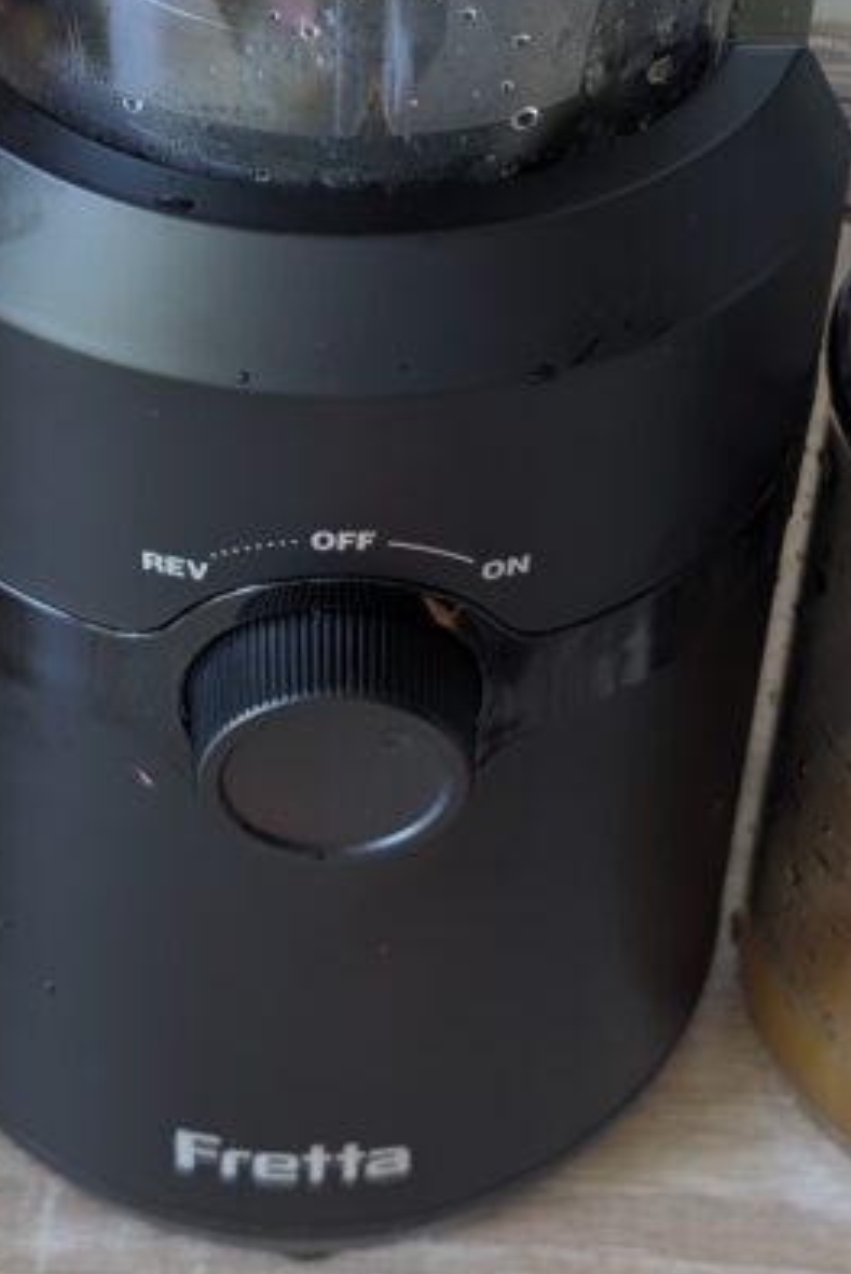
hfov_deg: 20.9
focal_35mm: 65
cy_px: 270
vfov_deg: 30.3
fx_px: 2303
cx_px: 392
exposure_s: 1/33.9
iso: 183
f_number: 1.68
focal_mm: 6.9
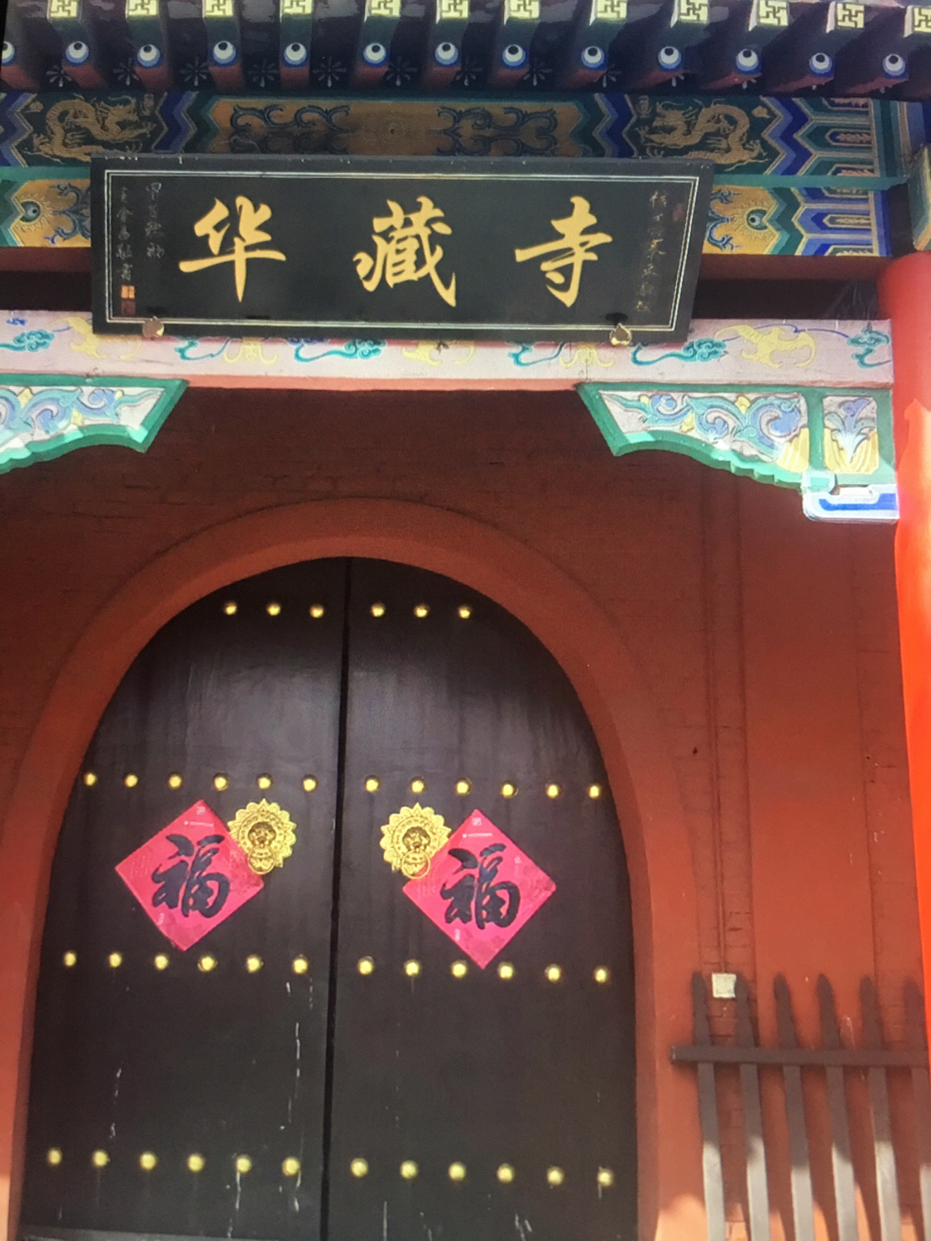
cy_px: 620
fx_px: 1040
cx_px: 466
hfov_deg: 48.2
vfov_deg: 61.7
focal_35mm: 29
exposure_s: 1/17
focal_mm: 4.15
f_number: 2.2
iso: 80
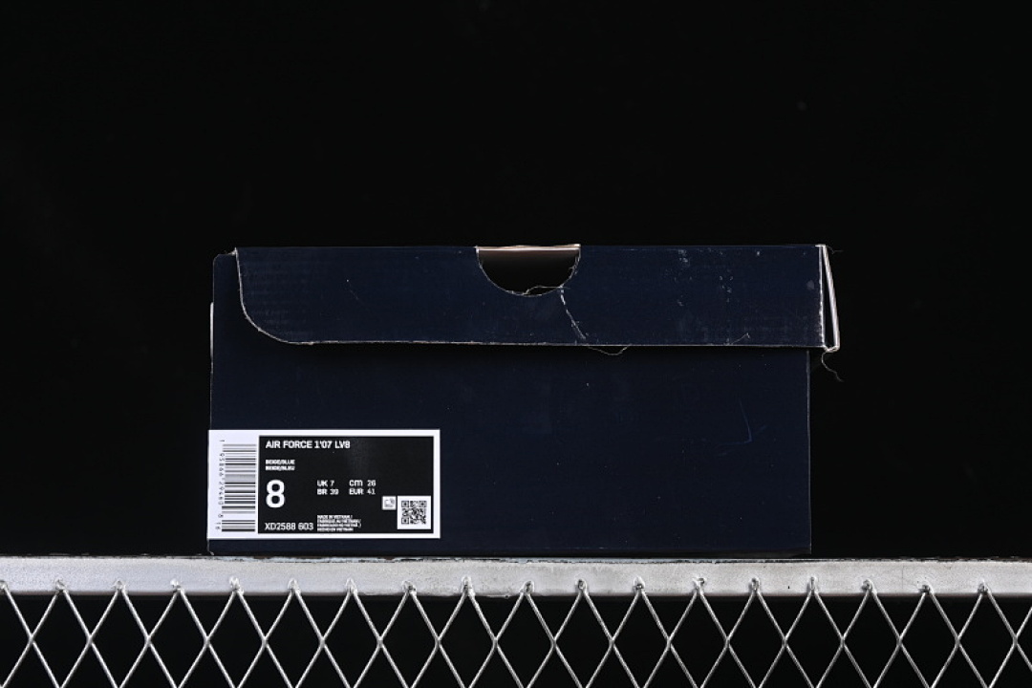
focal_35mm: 75
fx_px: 2150
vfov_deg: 18.2
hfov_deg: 27.0
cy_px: 344
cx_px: 516
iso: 160
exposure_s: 1/60
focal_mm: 50
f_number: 6.3
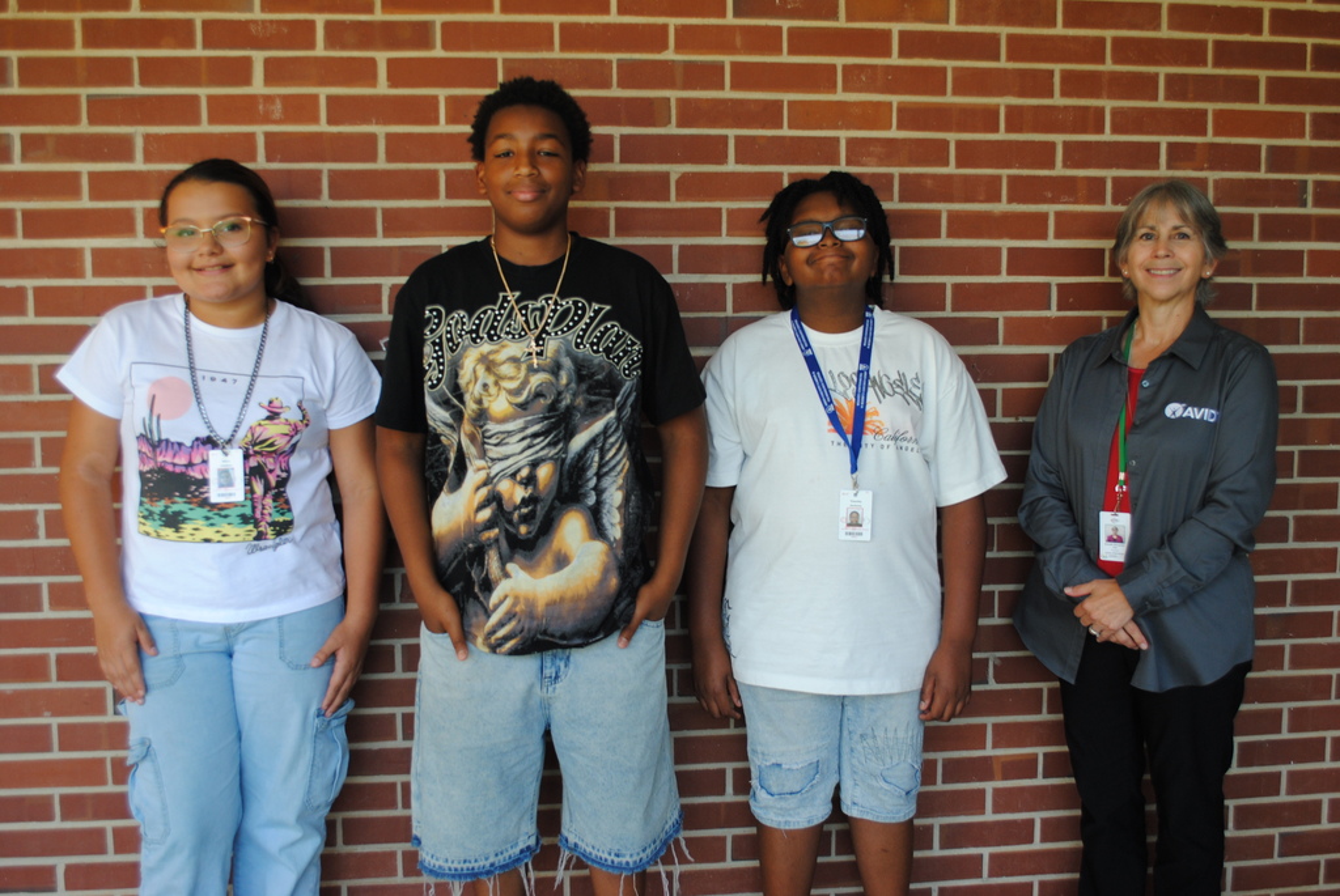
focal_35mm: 36
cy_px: 448
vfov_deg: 37.0
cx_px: 670
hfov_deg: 53.1
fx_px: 1341
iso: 200
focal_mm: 24
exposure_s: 1/100
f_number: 5
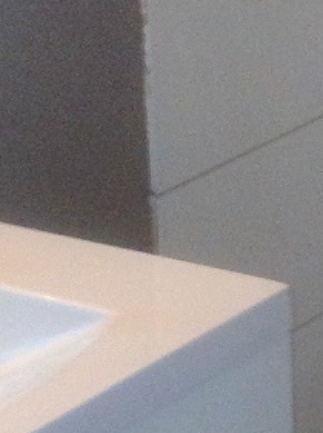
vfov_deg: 10.3
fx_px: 2394
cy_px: 131
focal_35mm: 192
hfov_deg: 7.7
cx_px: 74
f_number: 2.4
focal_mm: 4.12
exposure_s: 1/20
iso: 125
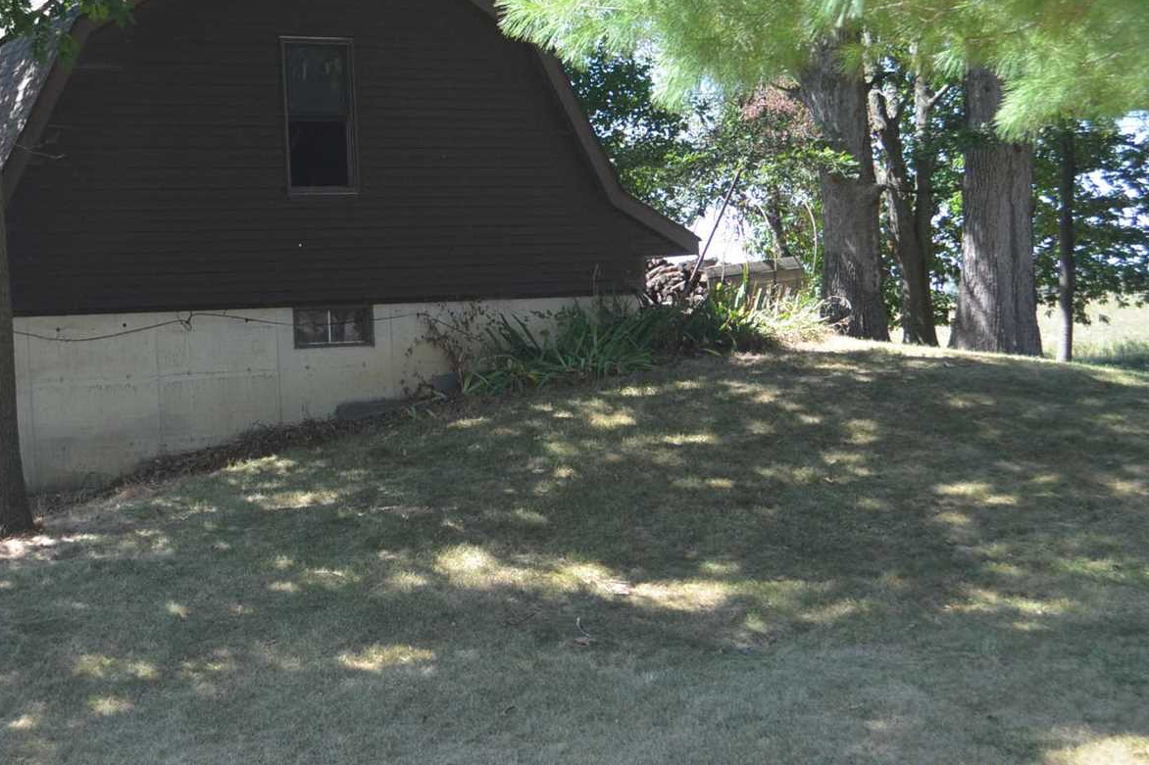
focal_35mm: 68
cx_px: 385
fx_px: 2170
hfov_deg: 29.5
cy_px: 315
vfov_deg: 20.0
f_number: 4.2
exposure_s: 1/640
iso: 800
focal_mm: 26
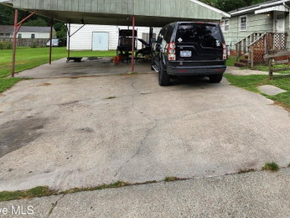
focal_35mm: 24
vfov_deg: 51.2
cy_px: 28
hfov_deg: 67.2
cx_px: 216
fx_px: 201
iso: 50
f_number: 2.2
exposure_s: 1/1111
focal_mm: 2.2
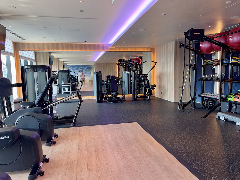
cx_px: 120
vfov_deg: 53.1
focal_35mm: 26
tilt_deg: -4.4
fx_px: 180
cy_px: 90
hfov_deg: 67.3
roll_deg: +1.8
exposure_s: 1/121
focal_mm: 5.7
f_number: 1.5
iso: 80
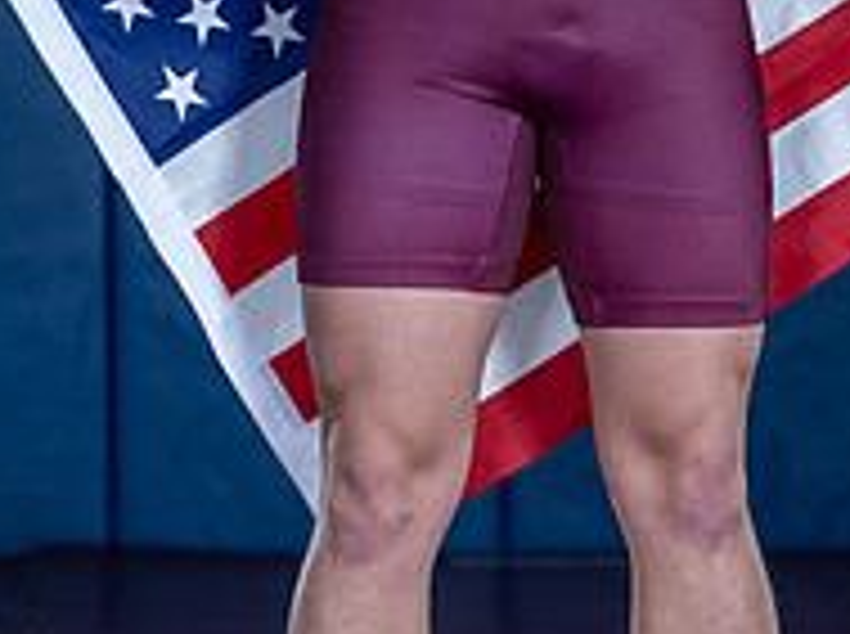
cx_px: 541
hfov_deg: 6.0
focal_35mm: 331
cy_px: -330
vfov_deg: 4.4
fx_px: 8112
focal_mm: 77
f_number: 4
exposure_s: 1/200
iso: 125
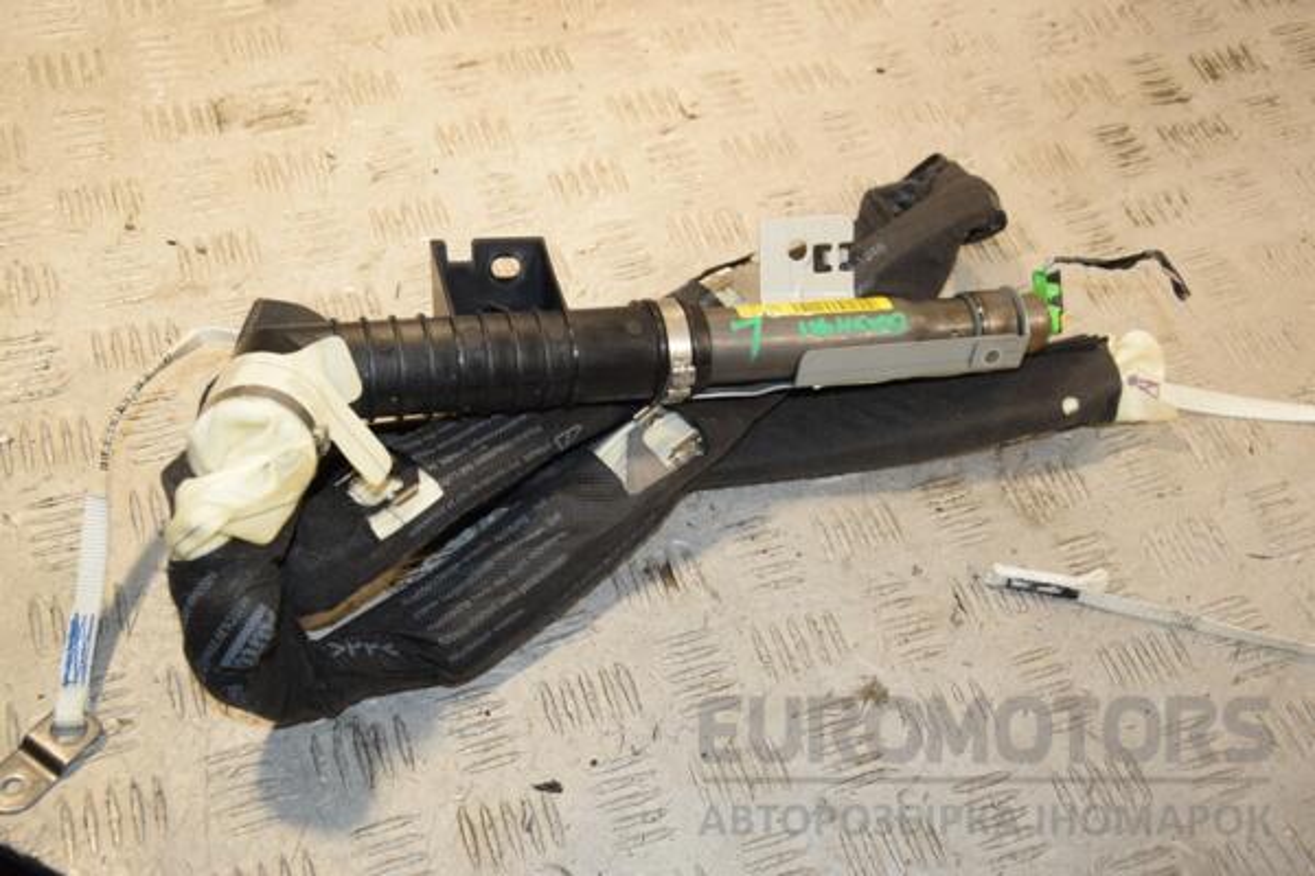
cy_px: 438
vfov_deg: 28.1
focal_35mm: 48
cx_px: 658
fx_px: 1753
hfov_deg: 41.1
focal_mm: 32
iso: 800
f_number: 6.3
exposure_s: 1/200
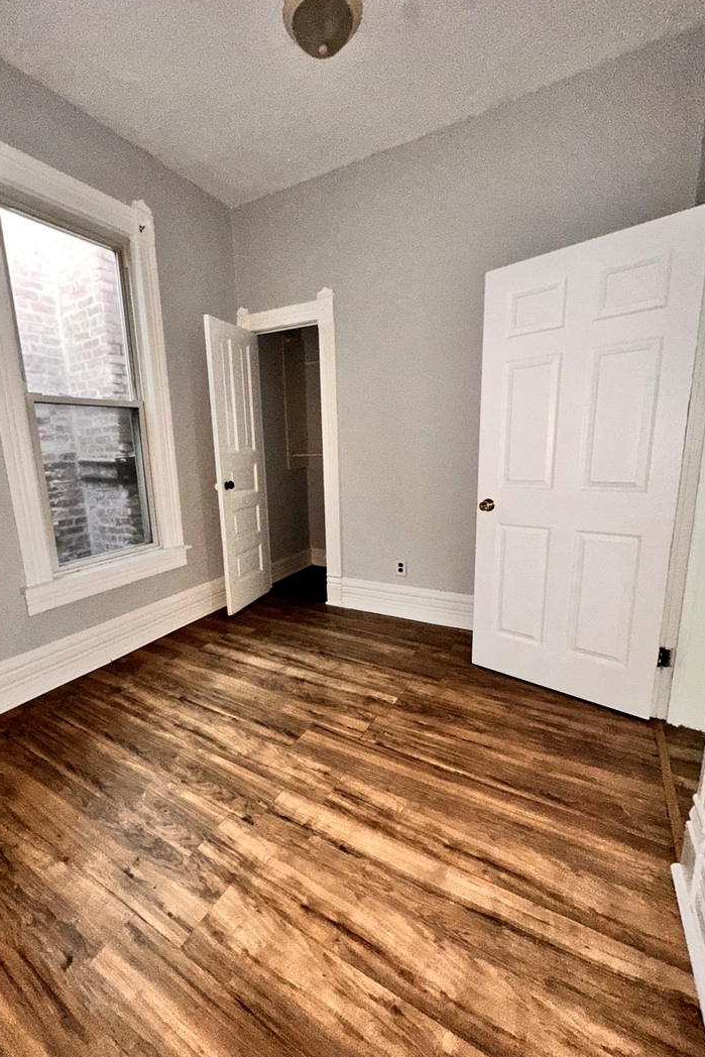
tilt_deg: -11.3
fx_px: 440
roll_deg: +1.7
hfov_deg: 76.9
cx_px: 305
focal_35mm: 15
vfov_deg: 100.4
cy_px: 536
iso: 250
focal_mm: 2.22
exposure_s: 1/30
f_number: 2.2
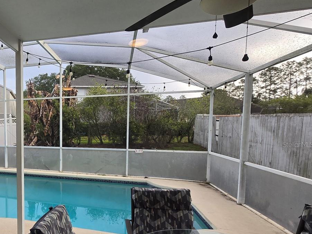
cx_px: 39
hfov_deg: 63.4
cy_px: 144
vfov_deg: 58.2
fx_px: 207
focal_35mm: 23
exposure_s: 1/158
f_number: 2.2
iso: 25
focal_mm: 1.7
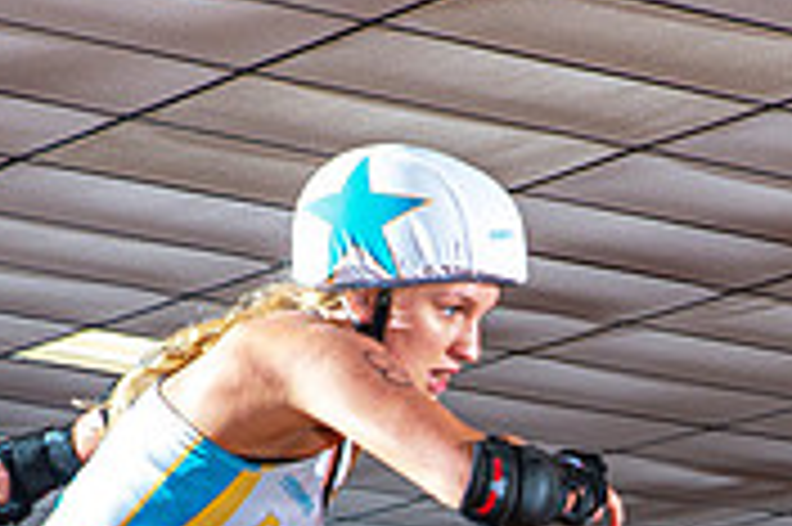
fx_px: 4967
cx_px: 690
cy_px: 799
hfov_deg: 9.1
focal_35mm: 226
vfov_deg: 6.0
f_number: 8
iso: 640
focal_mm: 60
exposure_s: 1/160
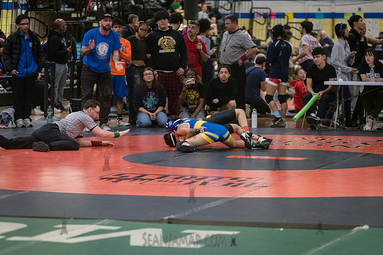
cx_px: 197
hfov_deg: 14.5
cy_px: 127
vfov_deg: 9.7
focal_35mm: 142
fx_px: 1510
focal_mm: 135
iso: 8000
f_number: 3.2
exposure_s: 1/500
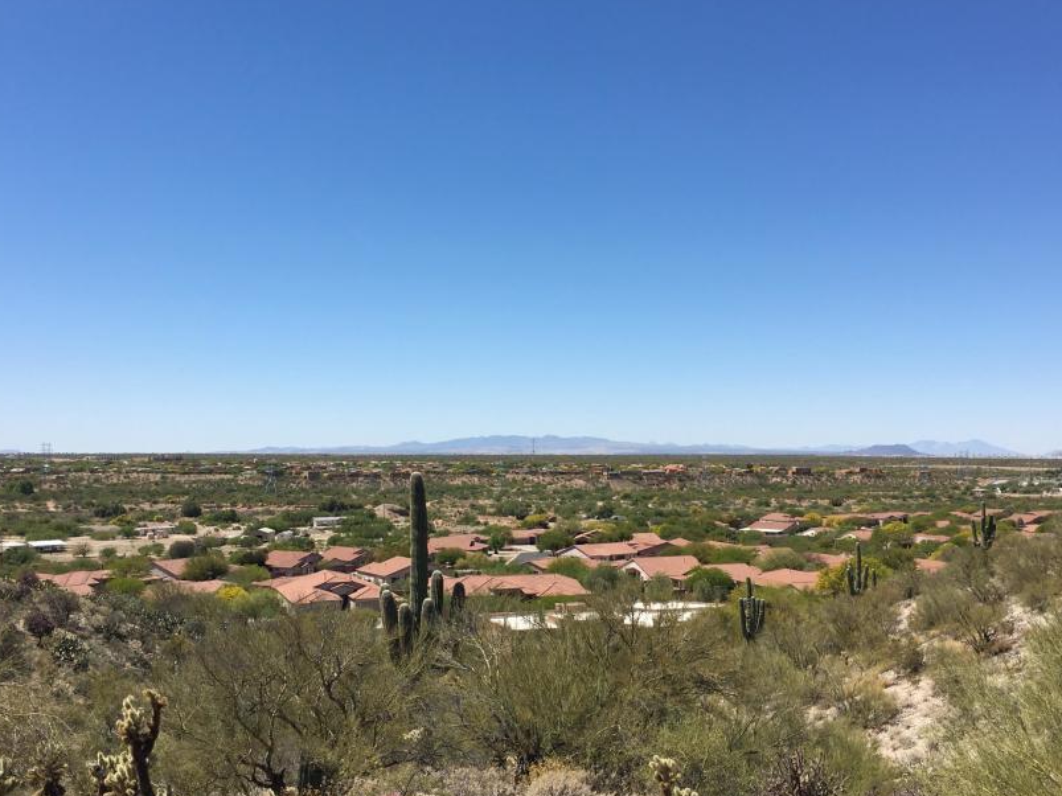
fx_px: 1135
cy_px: 431
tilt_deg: +0.4
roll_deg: +0.6
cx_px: 554
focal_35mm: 37
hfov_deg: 50.1
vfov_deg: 38.6
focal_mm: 4.15
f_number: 2.2
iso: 25
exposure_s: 1/2137
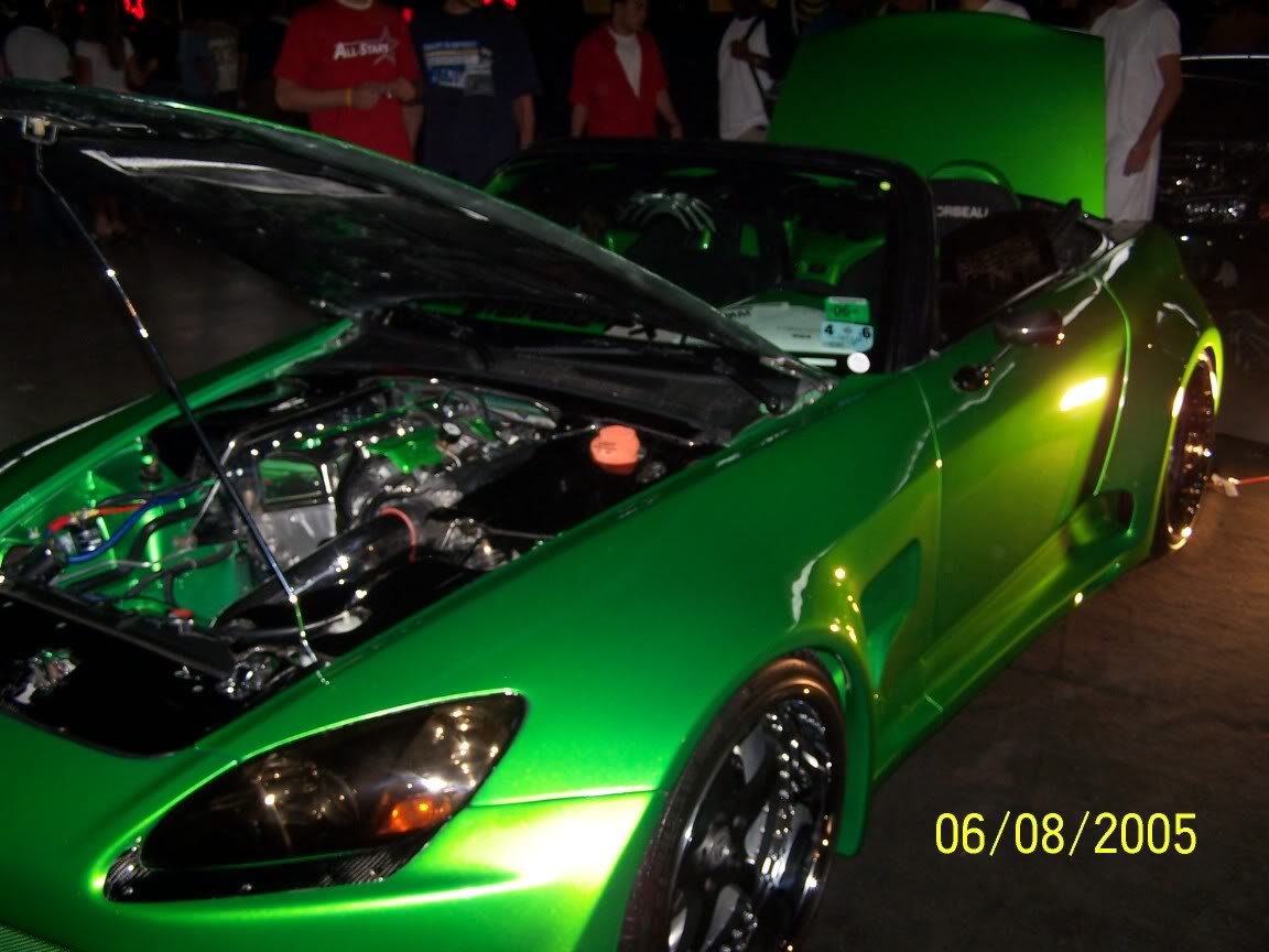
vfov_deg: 37.7
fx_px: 1393
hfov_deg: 49.0
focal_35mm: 38
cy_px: 476
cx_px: 634
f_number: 2.8
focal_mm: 6.3
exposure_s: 1/60
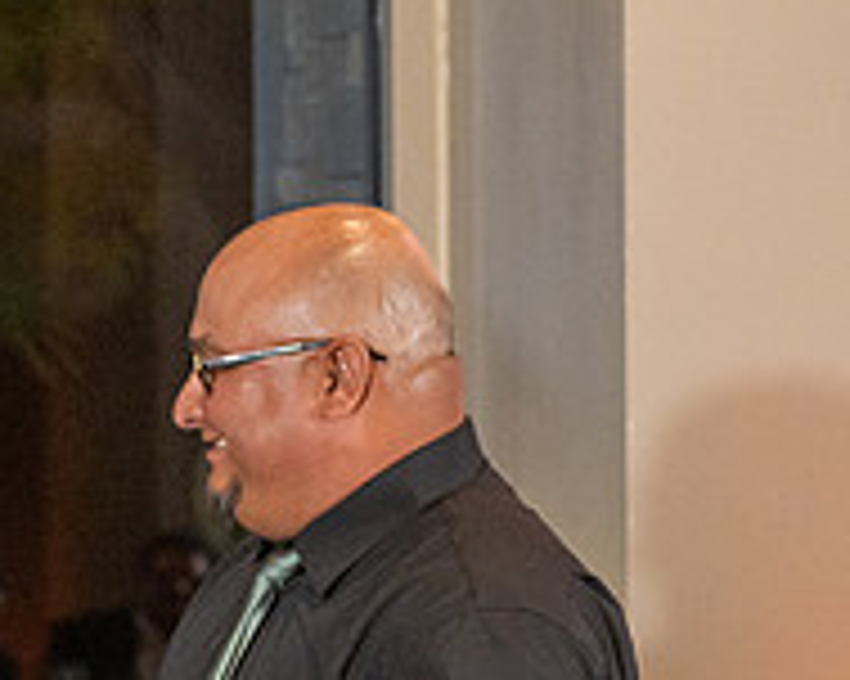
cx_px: -906
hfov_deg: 6.8
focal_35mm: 273
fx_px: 6864
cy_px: 941
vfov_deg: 5.6
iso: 800
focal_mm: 62
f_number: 3.5
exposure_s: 1/160
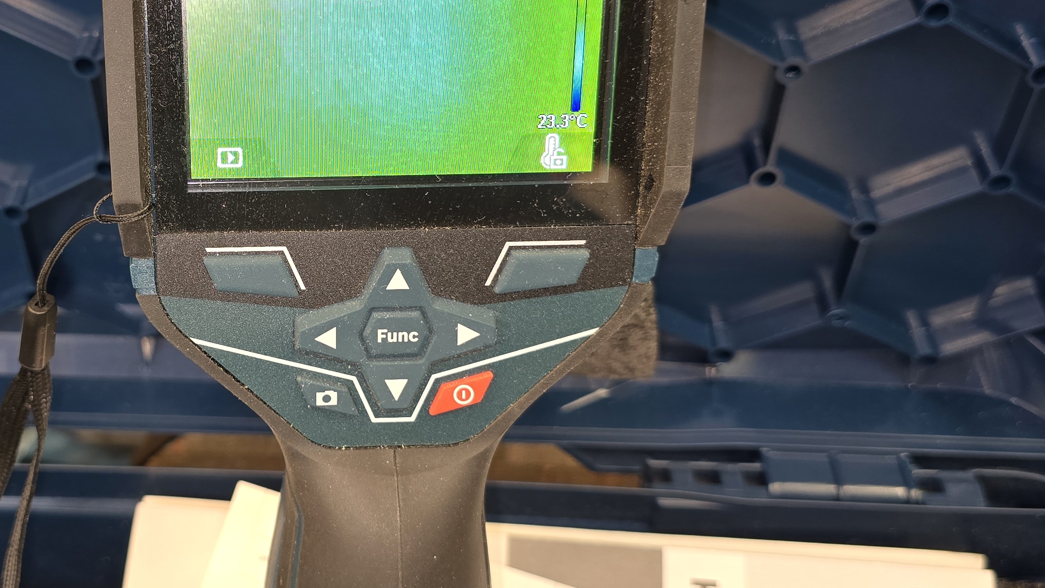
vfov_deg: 26.5
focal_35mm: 45
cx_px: 303
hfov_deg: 44.4
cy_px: 298
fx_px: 1247
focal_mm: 6.3
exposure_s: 1/50
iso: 125
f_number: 1.7
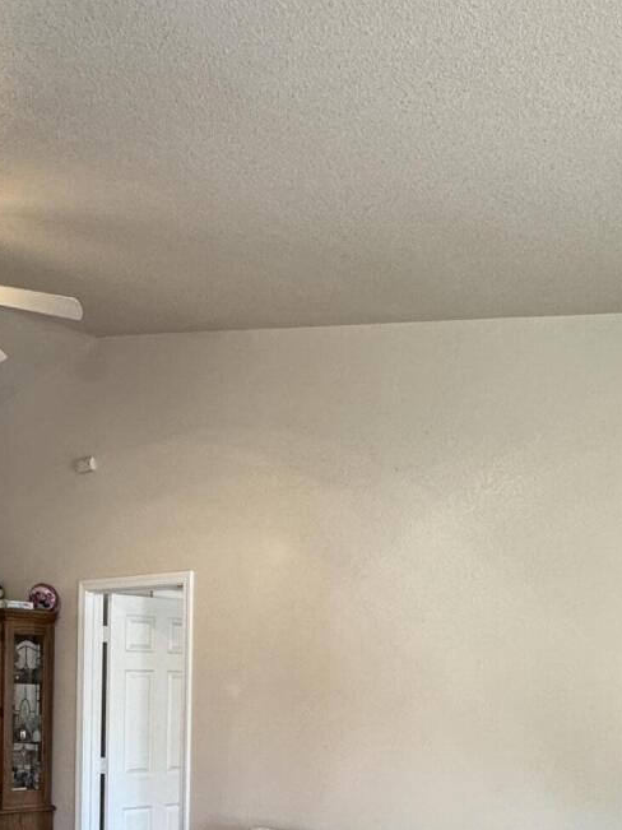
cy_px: 700
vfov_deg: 41.4
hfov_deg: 32.7
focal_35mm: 43
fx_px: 1031
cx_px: 134
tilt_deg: -0.9
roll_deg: -0.9
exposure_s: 1/60
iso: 200
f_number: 2.2
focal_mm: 2.22
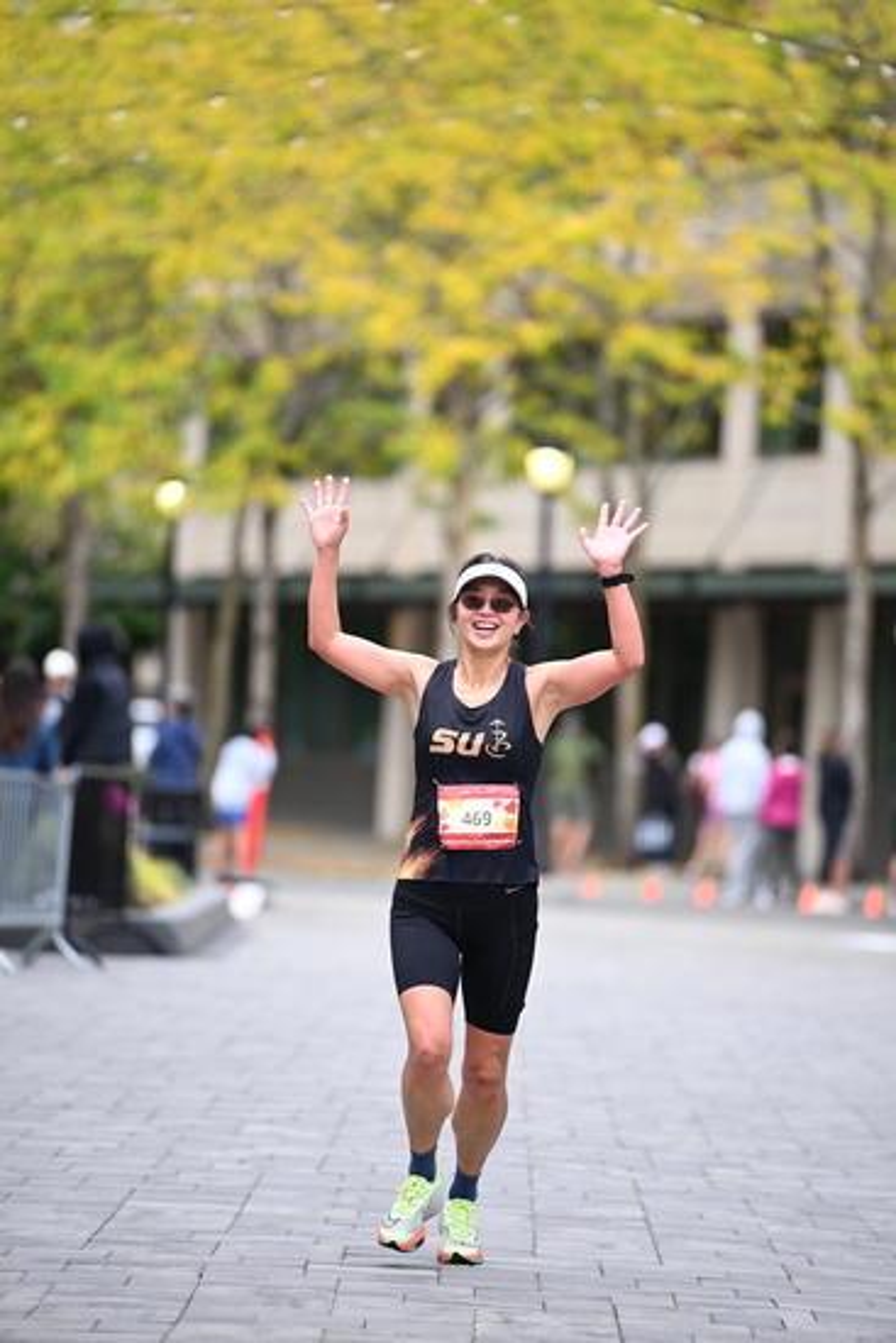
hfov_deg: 6.9
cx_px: 448
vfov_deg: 10.3
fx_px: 7461
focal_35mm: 200
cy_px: 672
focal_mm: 200
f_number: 2.8
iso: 1000
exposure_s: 1/2000
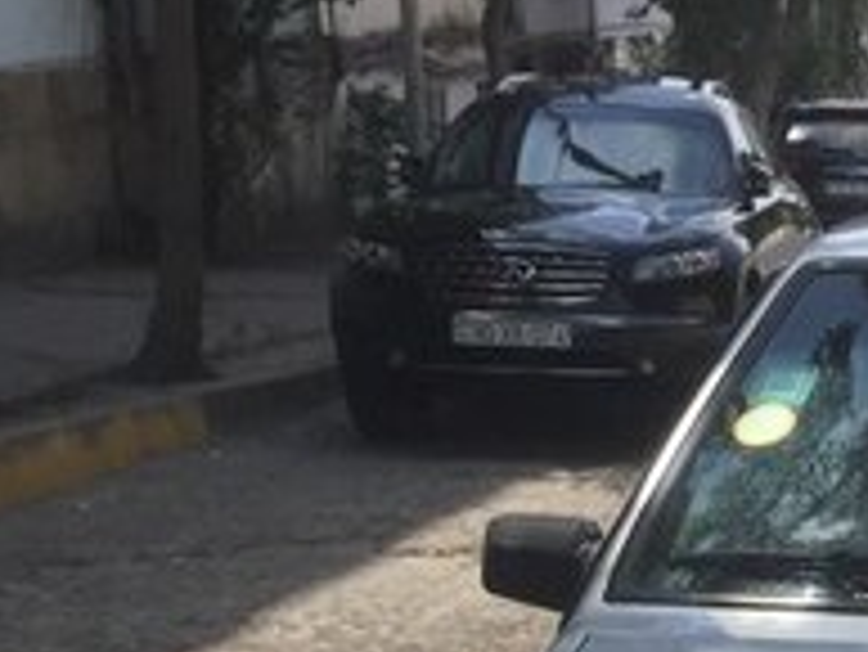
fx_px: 2484
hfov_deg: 18.1
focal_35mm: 99
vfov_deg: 13.7
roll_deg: -2.6
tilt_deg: -17.6
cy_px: 1077
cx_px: 1219
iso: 32
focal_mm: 4.15
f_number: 2.2
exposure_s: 1/1522
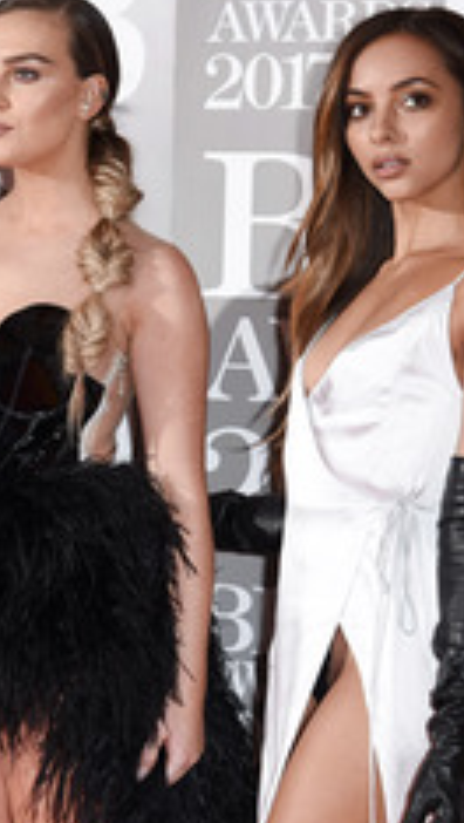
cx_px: -109
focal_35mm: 165
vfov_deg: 13.0
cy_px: 447
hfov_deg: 7.3
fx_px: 3601
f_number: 5.6
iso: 400
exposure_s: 1/250
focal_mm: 82
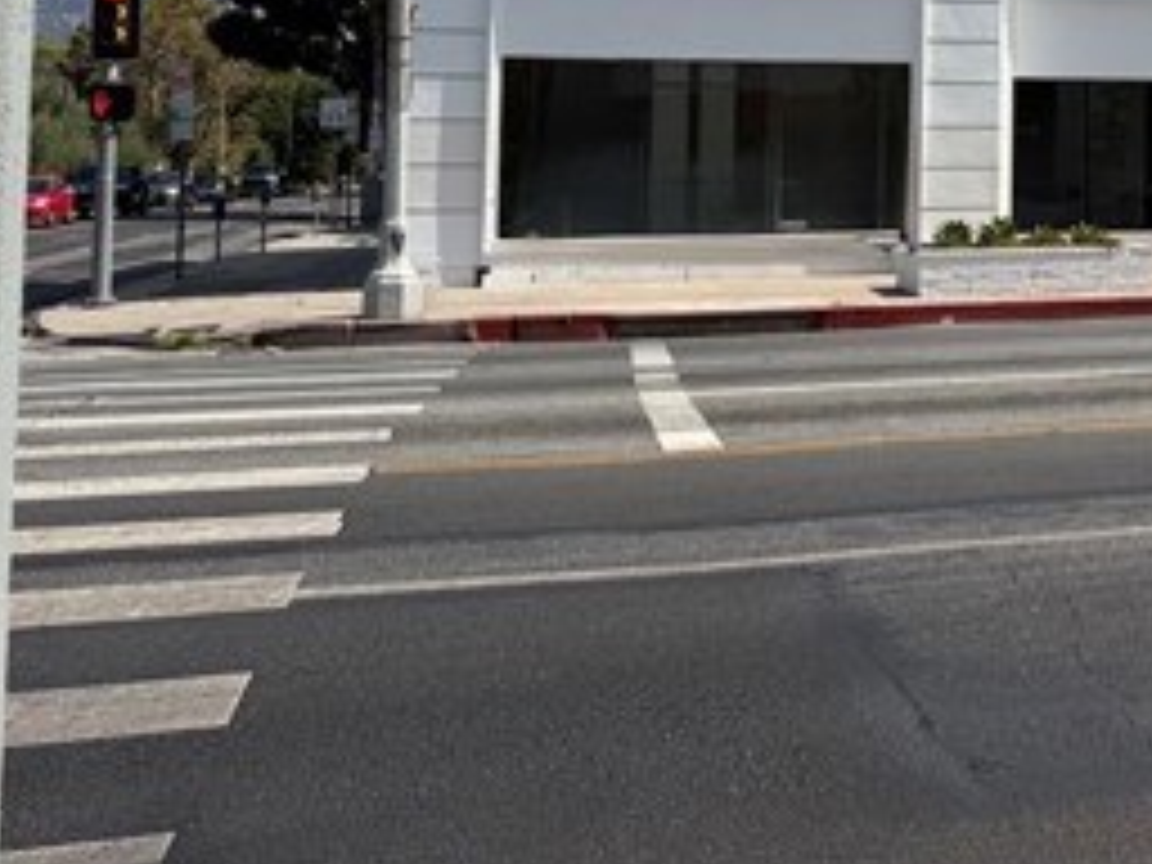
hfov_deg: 28.5
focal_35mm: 60
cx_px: 1341
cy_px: 0
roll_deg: +0.0
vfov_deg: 23.4
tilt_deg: +5.3
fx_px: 1997
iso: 80
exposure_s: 1/6173
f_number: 1.78
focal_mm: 6.76
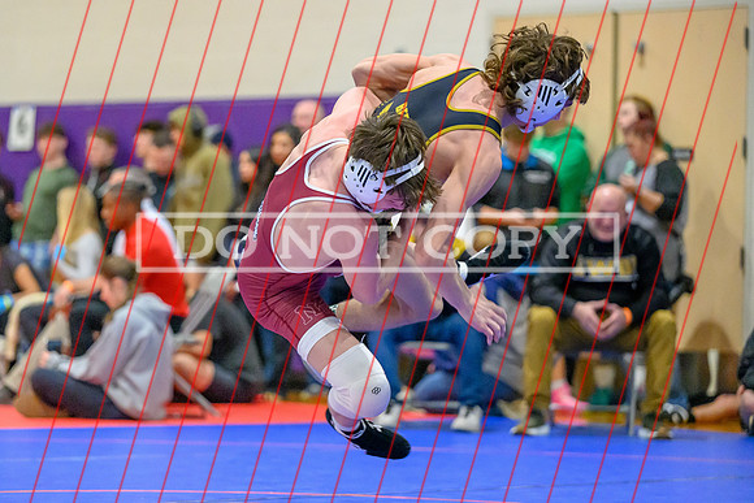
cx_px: 337
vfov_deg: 9.3
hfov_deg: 13.9
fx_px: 3090
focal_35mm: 147
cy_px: 237
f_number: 2.8
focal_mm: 130
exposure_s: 1/800
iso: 11400
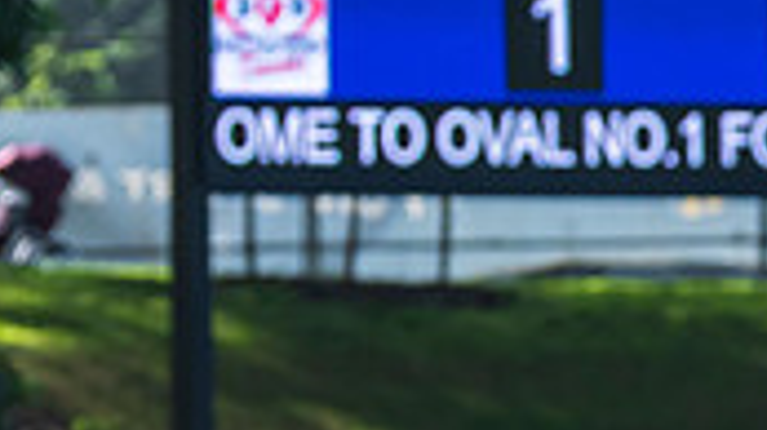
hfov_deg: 2.1
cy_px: 838
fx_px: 21277
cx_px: 190
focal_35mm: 1047
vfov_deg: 1.2
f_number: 8
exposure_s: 1/1600
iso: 800
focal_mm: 280
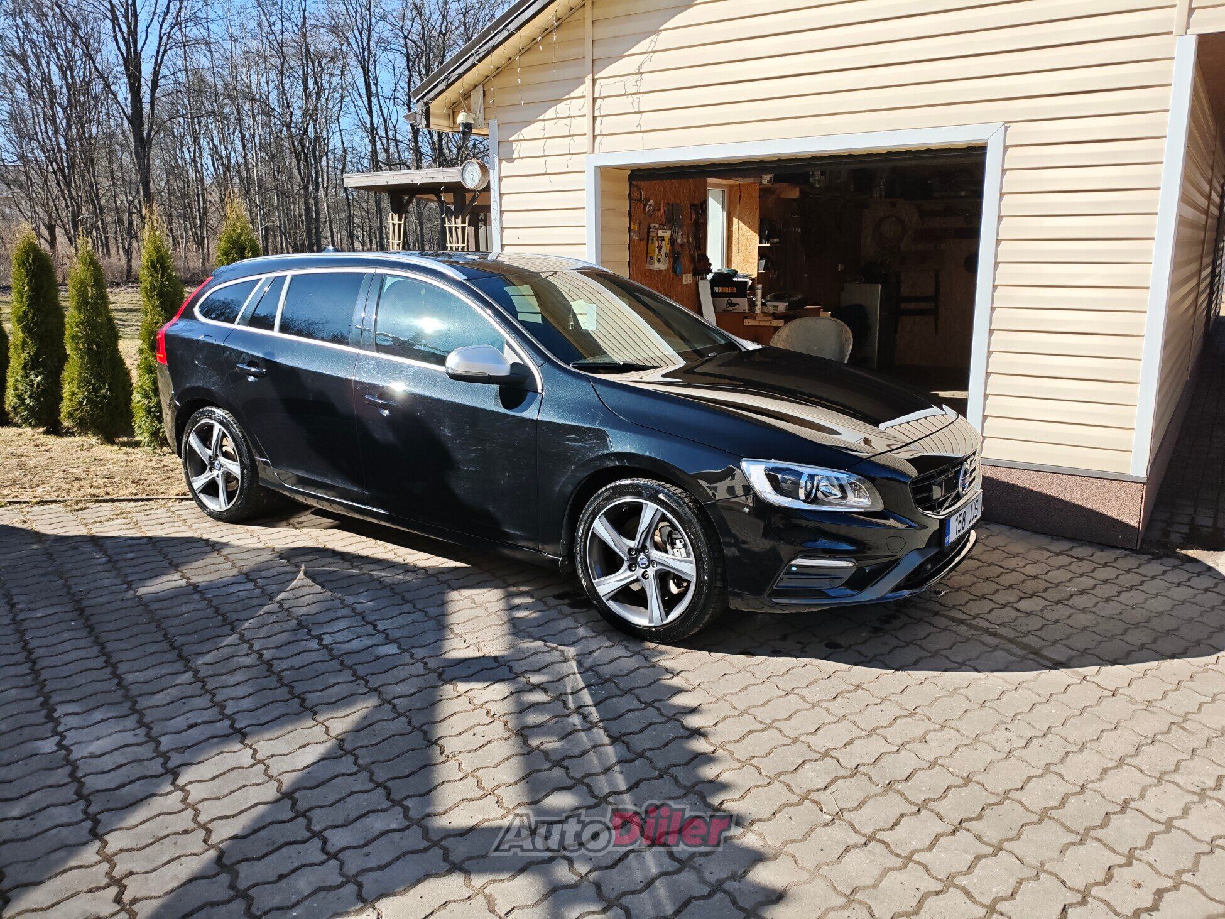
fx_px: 920
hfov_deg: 67.3
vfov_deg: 53.1
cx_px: 612
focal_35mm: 26
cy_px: 460
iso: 50
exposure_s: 1/3714
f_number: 1.5
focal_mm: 4.94
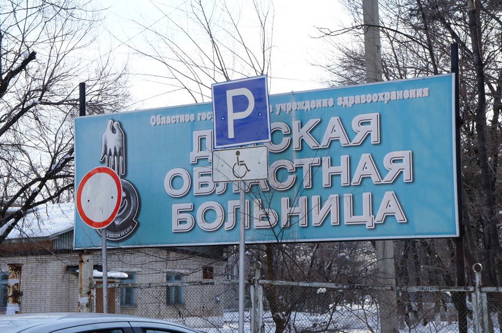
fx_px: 1086
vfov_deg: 17.4
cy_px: 166
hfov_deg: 26.0
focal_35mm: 78
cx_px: 251
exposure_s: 1/125
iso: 200
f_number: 13
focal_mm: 52
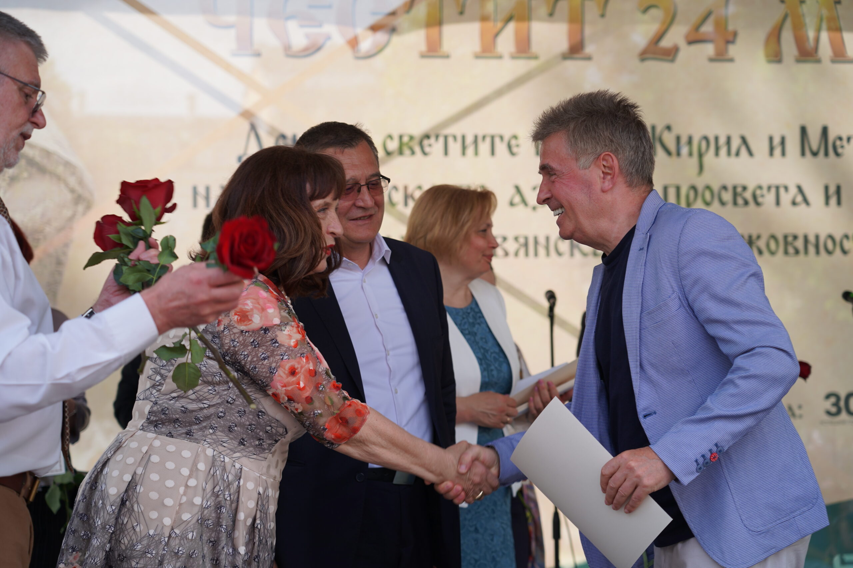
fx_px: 1848
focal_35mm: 78
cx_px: 426
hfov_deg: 26.0
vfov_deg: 17.5
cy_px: 284
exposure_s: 1/250
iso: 100
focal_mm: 78
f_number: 4
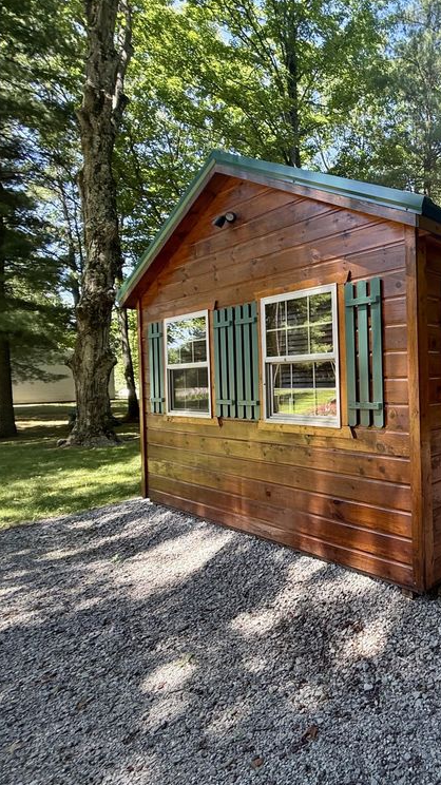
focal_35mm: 21
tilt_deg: -2.4
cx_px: 453
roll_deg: +0.8
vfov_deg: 83.8
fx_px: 437
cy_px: 382
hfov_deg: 44.5
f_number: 2.2
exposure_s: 1/99
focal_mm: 2.22
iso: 64
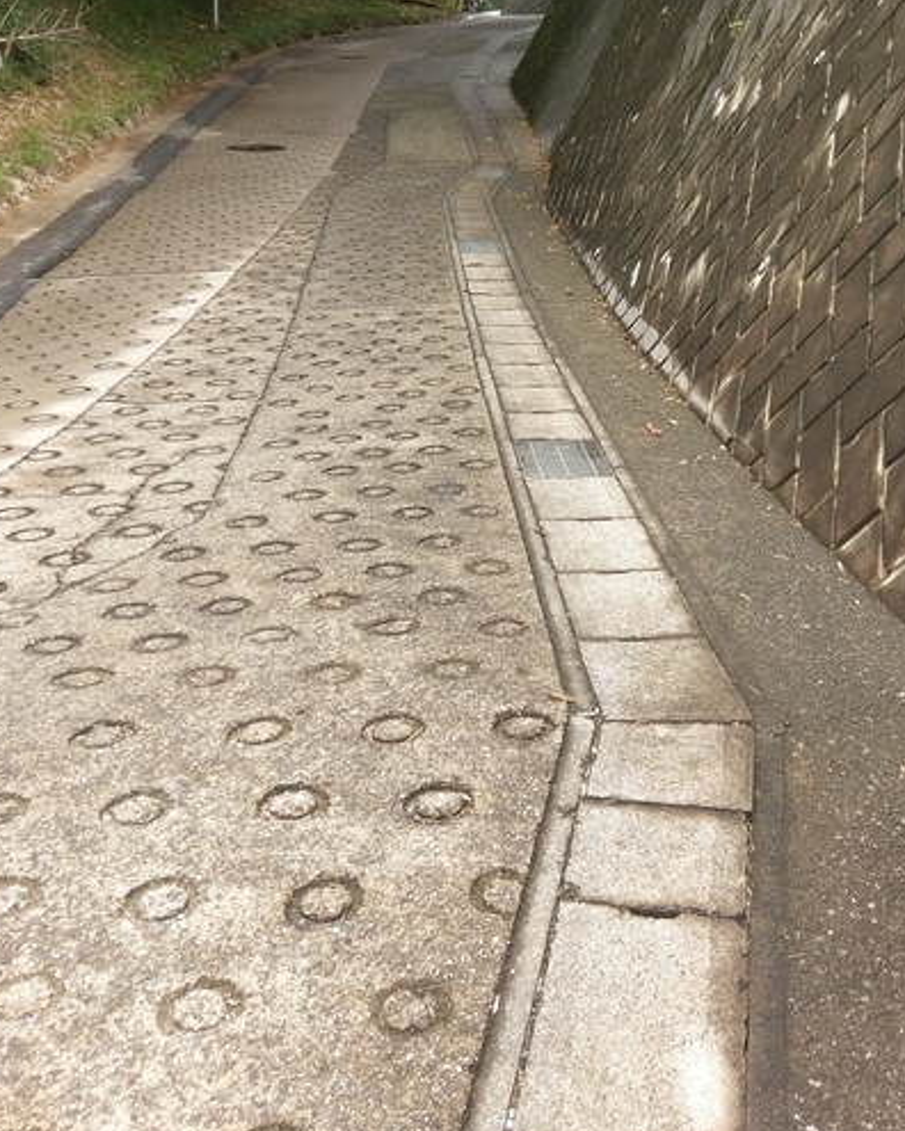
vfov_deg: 44.0
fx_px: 1373
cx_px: 651
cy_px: 356
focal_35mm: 41
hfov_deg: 35.9
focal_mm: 4.58
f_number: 1.8
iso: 100
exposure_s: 1/268
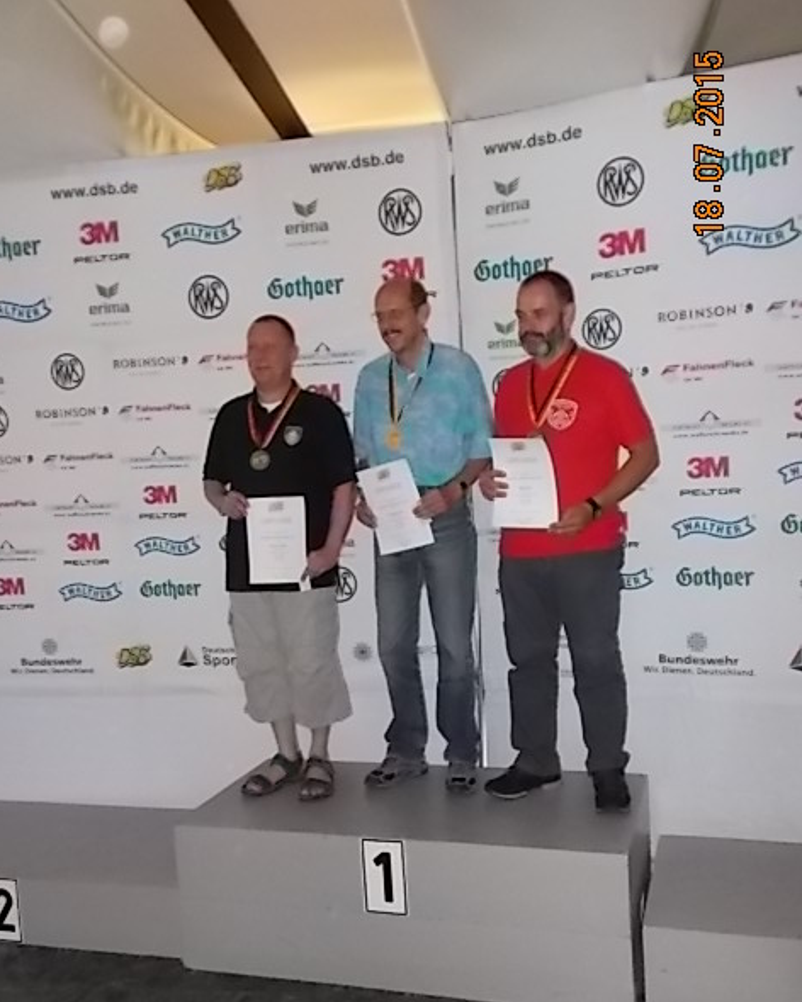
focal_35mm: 36
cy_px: 540
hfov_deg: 41.2
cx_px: 398
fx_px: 1068
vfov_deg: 50.2
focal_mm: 6
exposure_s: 1/25
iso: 400
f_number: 3.6
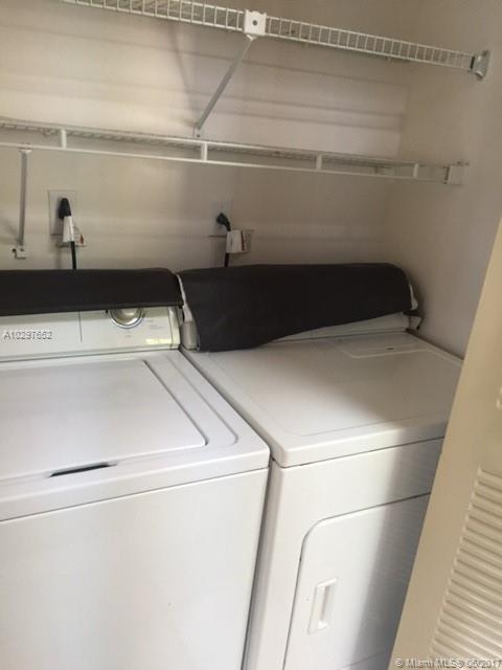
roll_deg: -6.6
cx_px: 251
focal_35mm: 29
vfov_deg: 61.7
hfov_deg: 48.2
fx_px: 561
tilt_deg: -18.0
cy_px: 335
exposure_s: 1/33
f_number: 2.2
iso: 160
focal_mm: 4.15
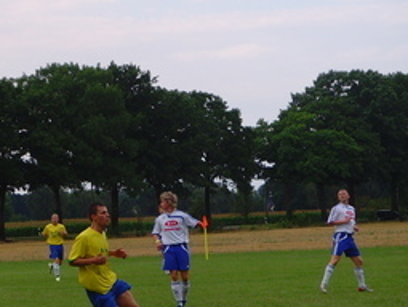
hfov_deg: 10.6
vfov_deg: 8.0
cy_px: 185
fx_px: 2195
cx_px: 107
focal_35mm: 186
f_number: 4.4
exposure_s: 1/350
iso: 80
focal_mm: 16
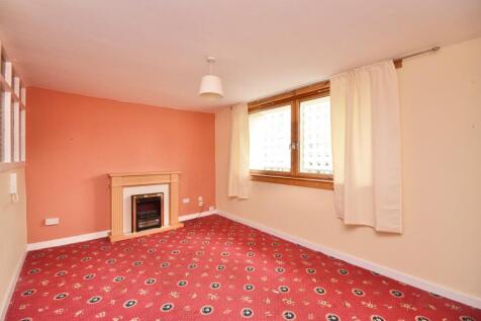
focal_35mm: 15
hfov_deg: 100.4
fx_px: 200
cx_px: 240
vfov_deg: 77.3
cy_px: 160
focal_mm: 10
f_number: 11
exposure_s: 1/125
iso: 800
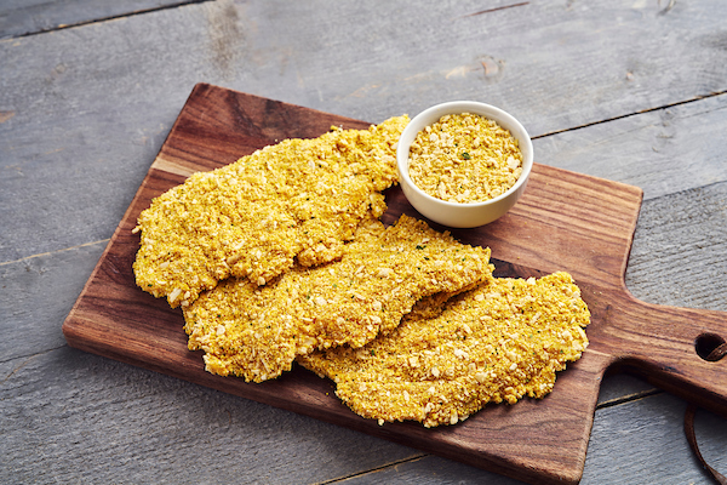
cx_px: 364
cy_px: 242
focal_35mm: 50
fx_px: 1010
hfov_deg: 39.6
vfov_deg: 27.0
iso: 200
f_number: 5.6
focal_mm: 50
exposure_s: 1/125
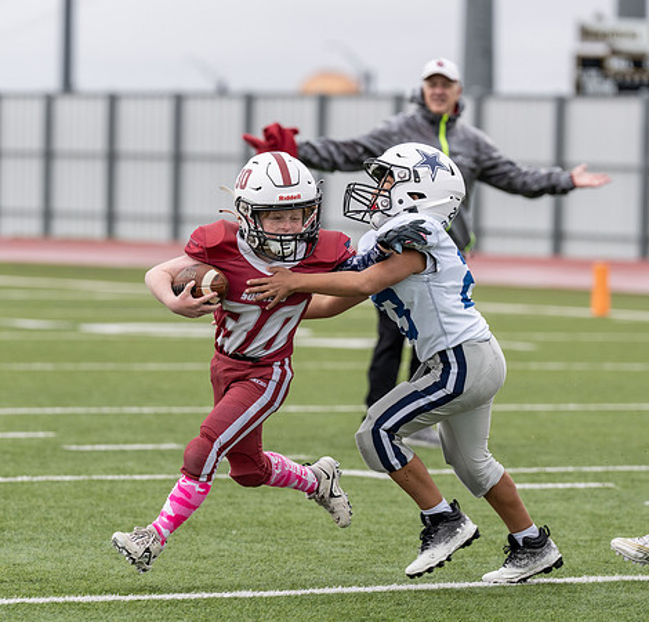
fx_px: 5312
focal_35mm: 256
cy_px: 353
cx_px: 300
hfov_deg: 7.0
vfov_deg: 6.7
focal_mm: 170
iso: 250
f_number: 3.5
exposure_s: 1/1250
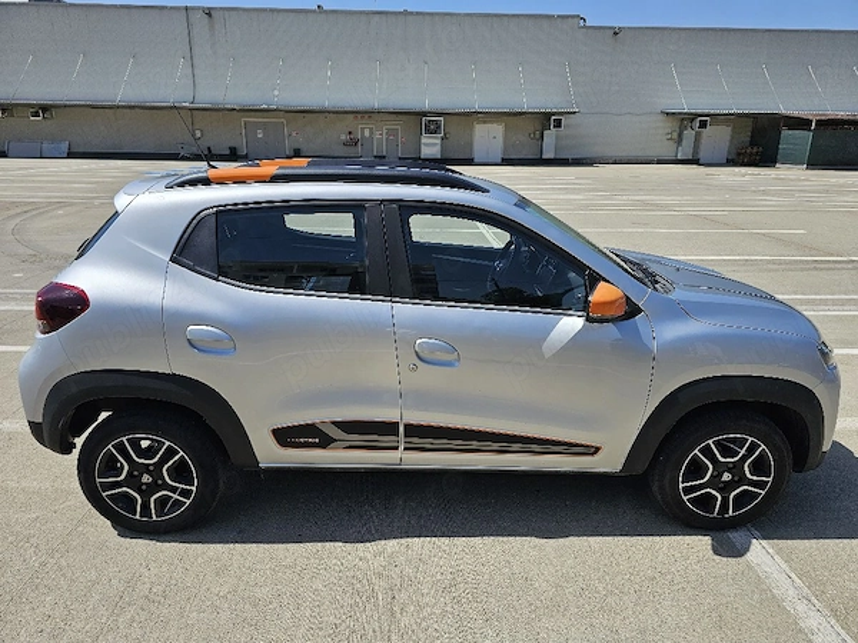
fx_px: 570
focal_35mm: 23
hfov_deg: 73.9
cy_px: 322
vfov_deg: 58.9
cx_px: 429
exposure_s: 1/1000
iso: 10
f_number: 1.7
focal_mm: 6.3
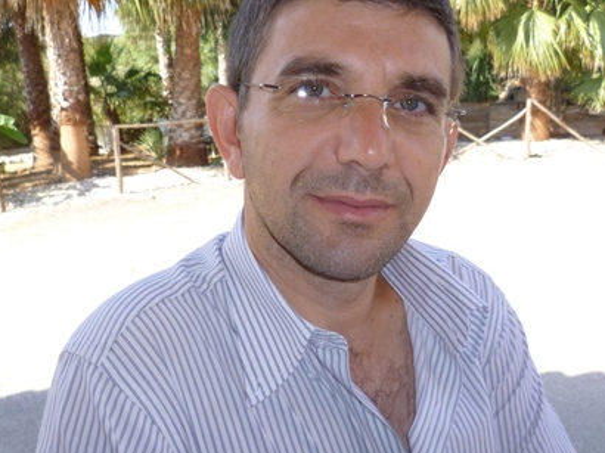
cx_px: 313
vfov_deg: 35.0
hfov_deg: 45.8
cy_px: 190
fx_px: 716
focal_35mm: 41
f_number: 2.8
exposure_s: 1/320
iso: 100
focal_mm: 5
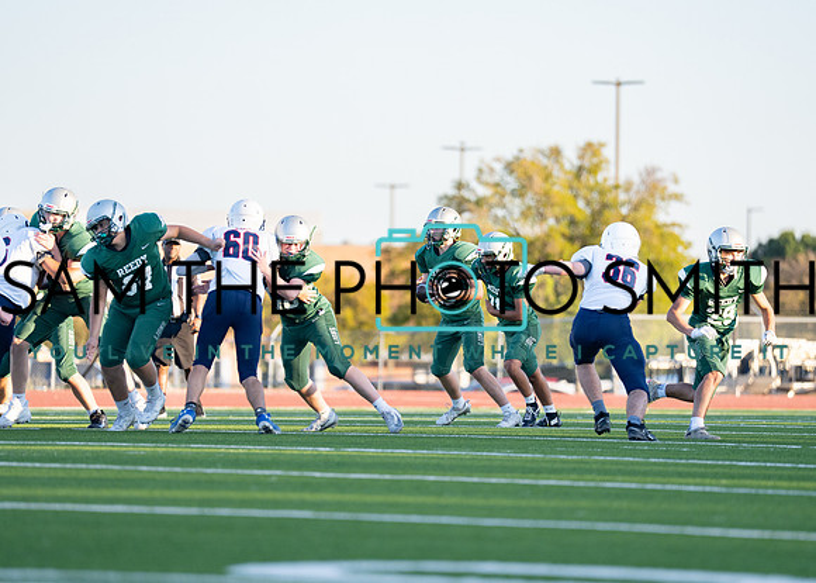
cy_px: 294
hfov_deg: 7.8
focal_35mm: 259
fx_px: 6002
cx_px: 440
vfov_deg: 5.6
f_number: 2.8
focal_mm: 200
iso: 500
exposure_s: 1/2000
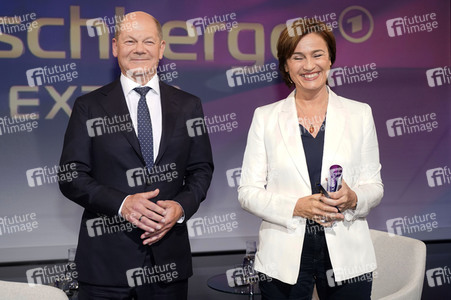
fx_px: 476
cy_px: 150
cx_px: 226
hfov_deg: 50.7
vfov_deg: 35.0
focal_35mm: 38
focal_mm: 38
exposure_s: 1/125
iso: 2000
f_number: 5
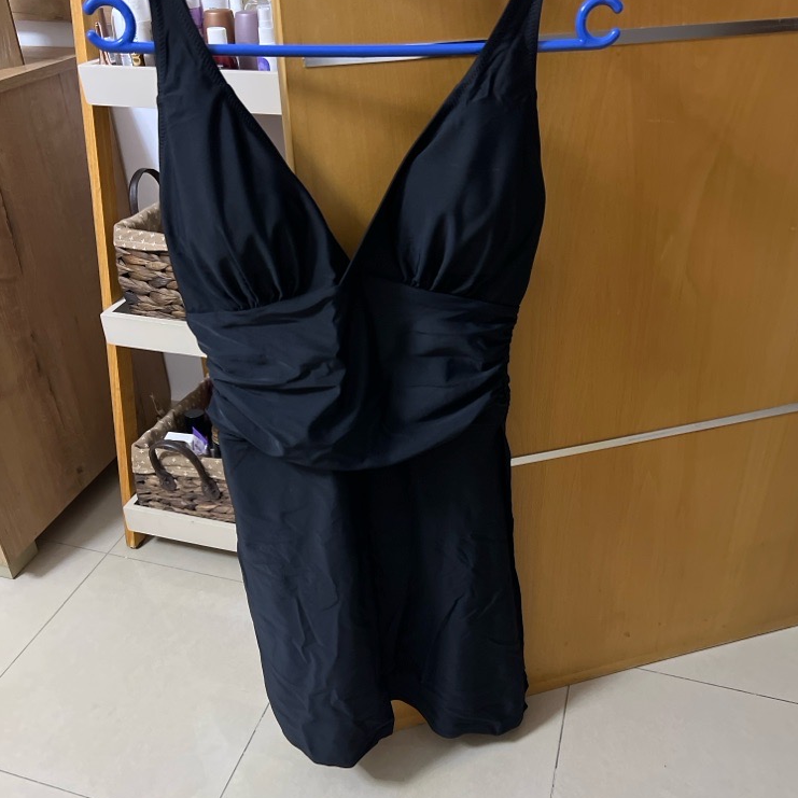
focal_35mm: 31
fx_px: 809
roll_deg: +1.5
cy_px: 420
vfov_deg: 52.5
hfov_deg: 52.5
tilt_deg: -32.5
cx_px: 400
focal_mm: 5.7
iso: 640
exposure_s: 1/34
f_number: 1.5
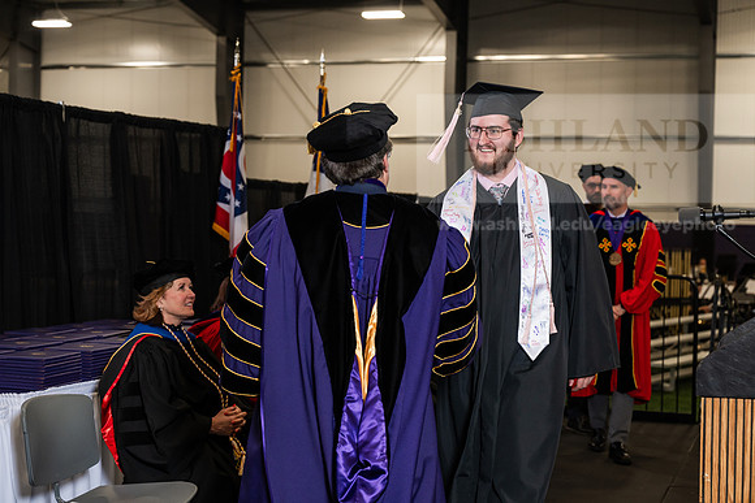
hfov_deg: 31.9
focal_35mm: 63
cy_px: 252
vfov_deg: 21.6
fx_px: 1321
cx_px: 378
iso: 1250
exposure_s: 1/200
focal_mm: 63
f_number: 4.5
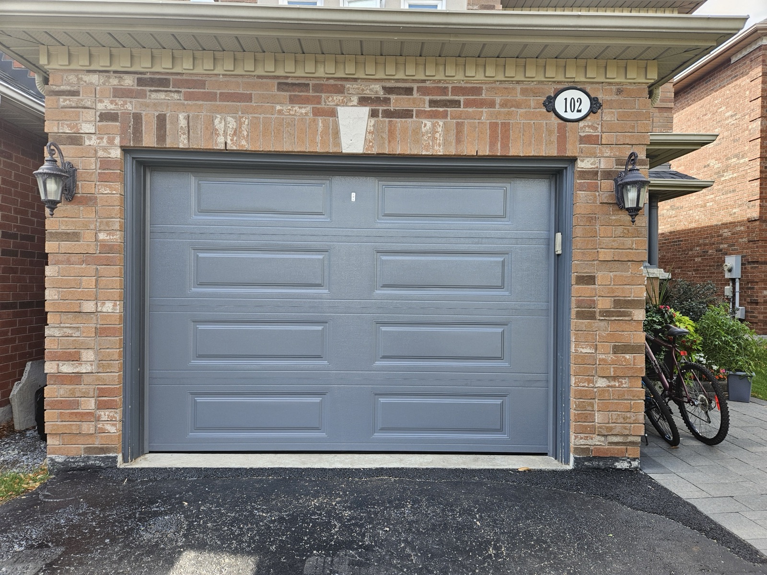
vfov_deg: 58.9
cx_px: 384
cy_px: 288
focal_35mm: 23
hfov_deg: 73.9
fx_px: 510
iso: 50
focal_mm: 5.4
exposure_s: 1/377
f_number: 1.8
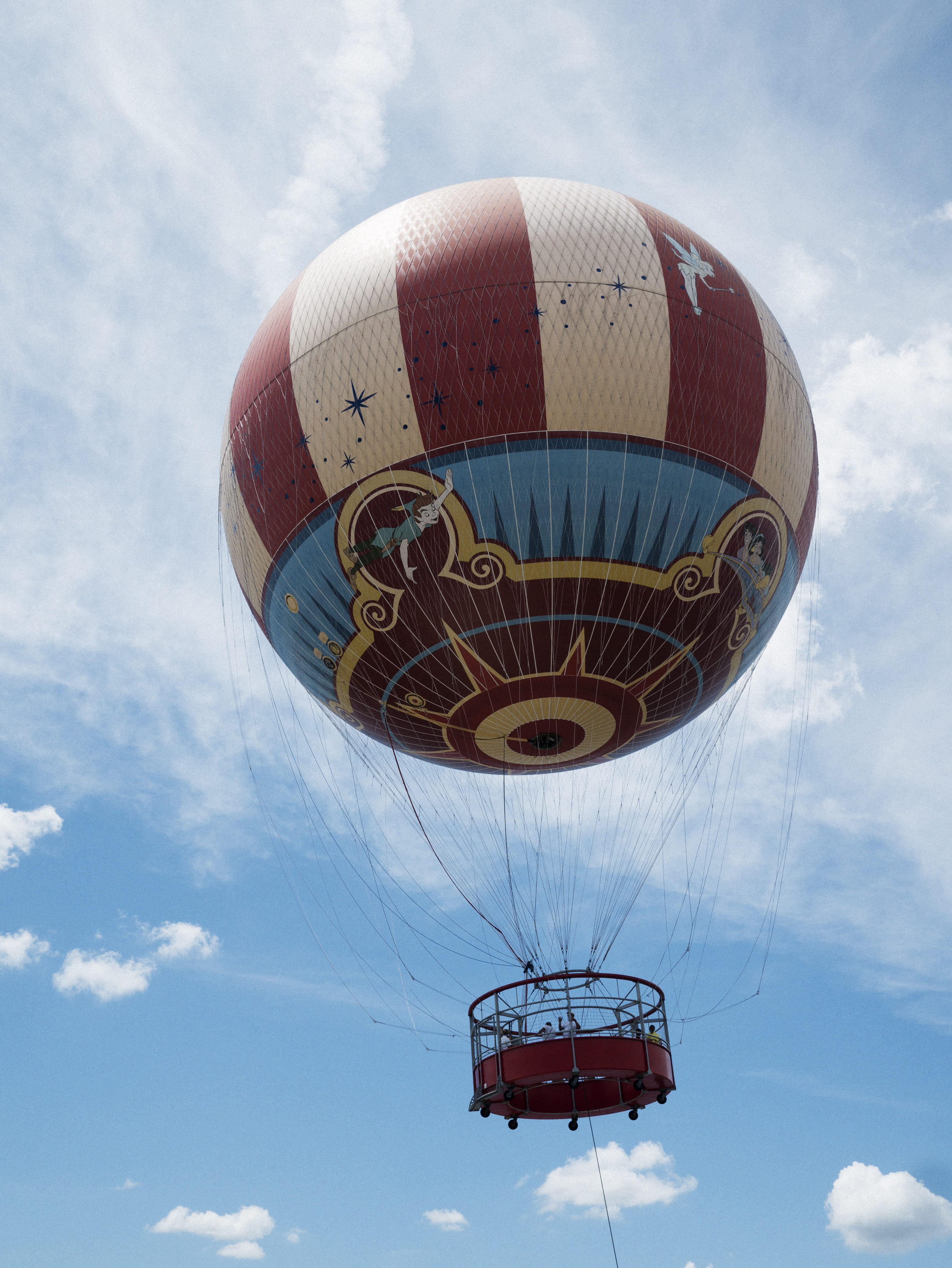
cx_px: 476
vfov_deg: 46.8
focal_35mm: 40
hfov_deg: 36.0
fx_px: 1466
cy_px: 634
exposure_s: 1/1000
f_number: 6.3
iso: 125
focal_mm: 20
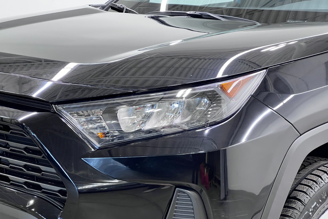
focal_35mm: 85
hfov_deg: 23.9
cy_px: 121
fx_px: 774
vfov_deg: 16.1
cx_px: 158
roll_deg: -1.9
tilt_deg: -10.2
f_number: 2.8
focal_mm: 9
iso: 500
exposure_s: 1/60
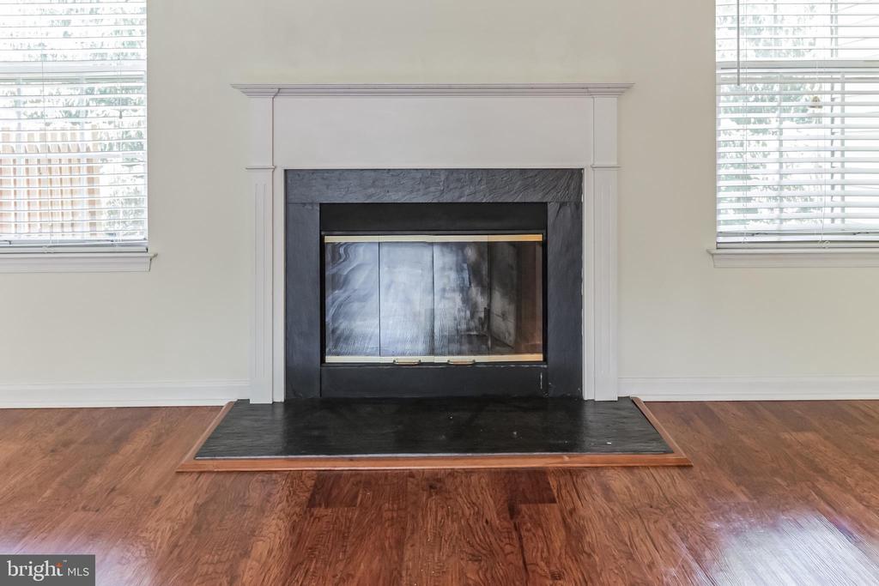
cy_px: 293
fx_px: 623
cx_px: 440
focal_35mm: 26
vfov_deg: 50.4
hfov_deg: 70.4
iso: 320
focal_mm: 25.5
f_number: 8
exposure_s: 1/6
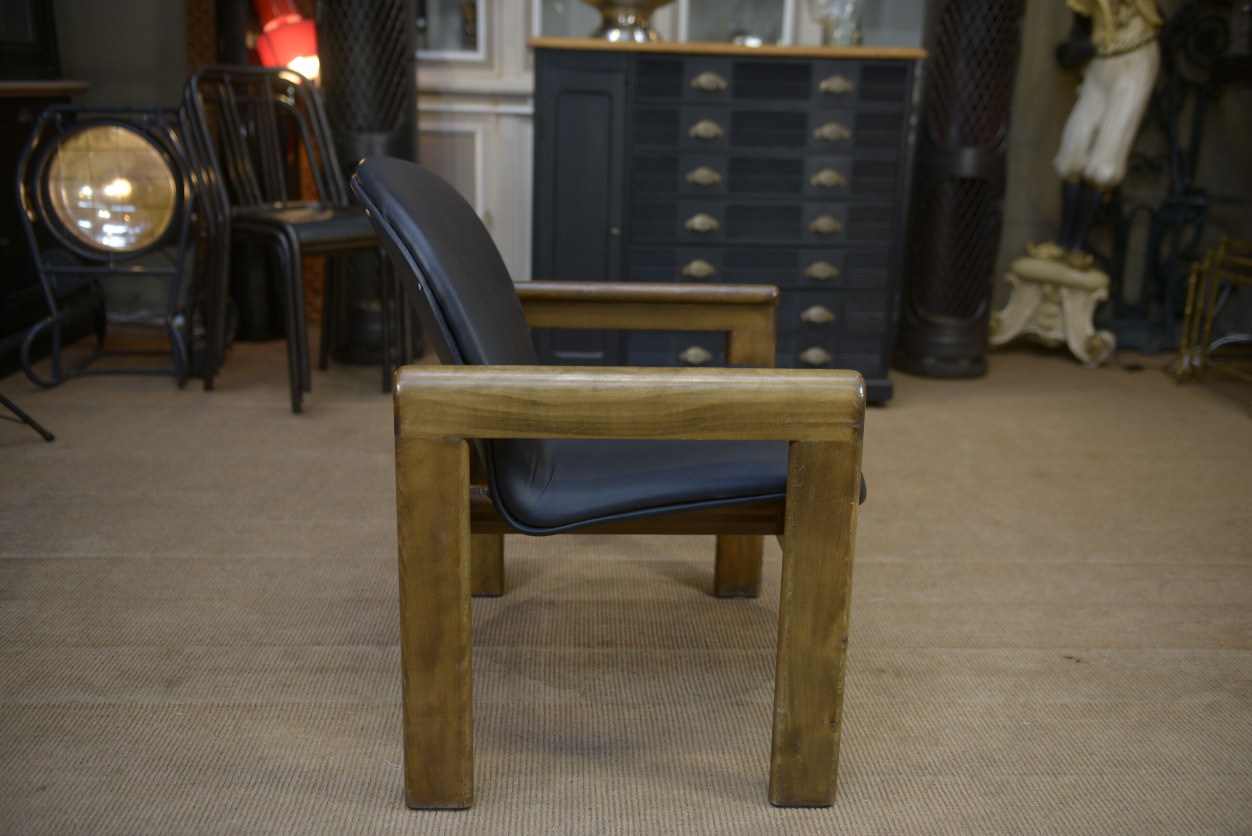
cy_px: 418
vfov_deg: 38.9
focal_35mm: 34
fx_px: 1183
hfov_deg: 55.8
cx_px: 626
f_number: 3.2
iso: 320
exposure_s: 1/50
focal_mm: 34
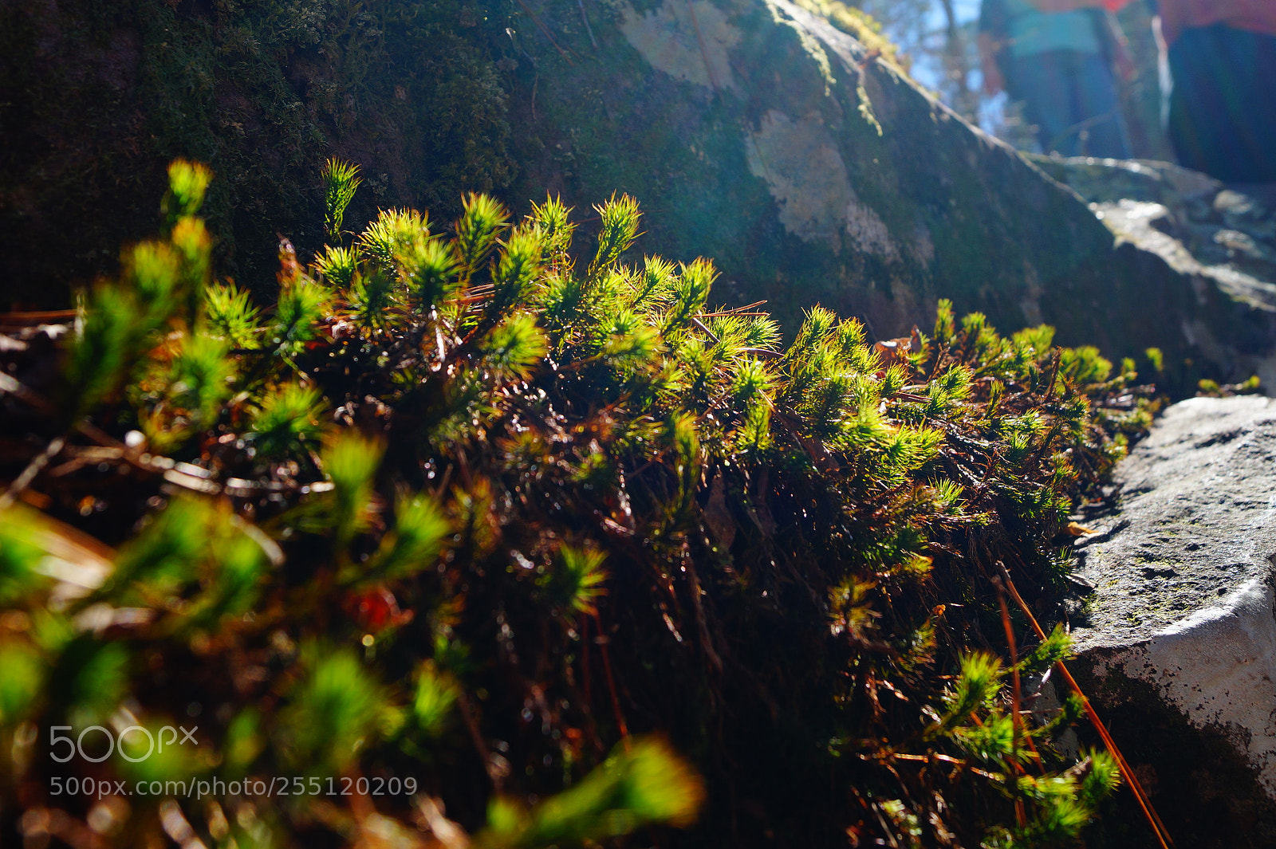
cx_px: 638
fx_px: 1169
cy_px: 424
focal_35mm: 33
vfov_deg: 39.9
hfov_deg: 57.2
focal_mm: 22
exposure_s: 1/200
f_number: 7.1
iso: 100
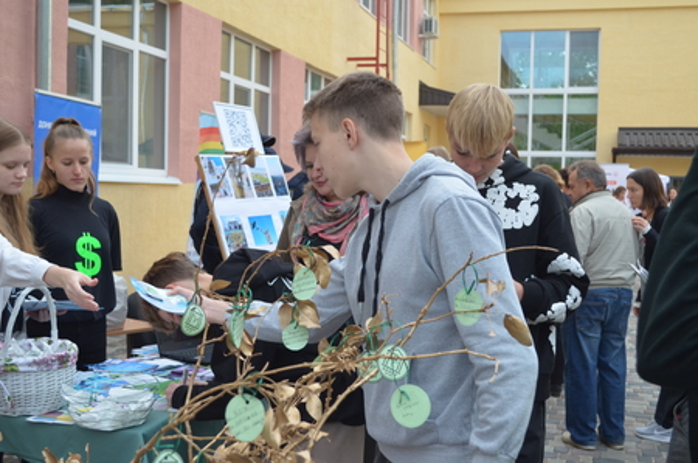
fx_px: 842
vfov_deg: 30.7
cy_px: 232
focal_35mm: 44
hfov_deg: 45.0
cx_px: 349
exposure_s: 1/800
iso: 640
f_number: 4.5
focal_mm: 29
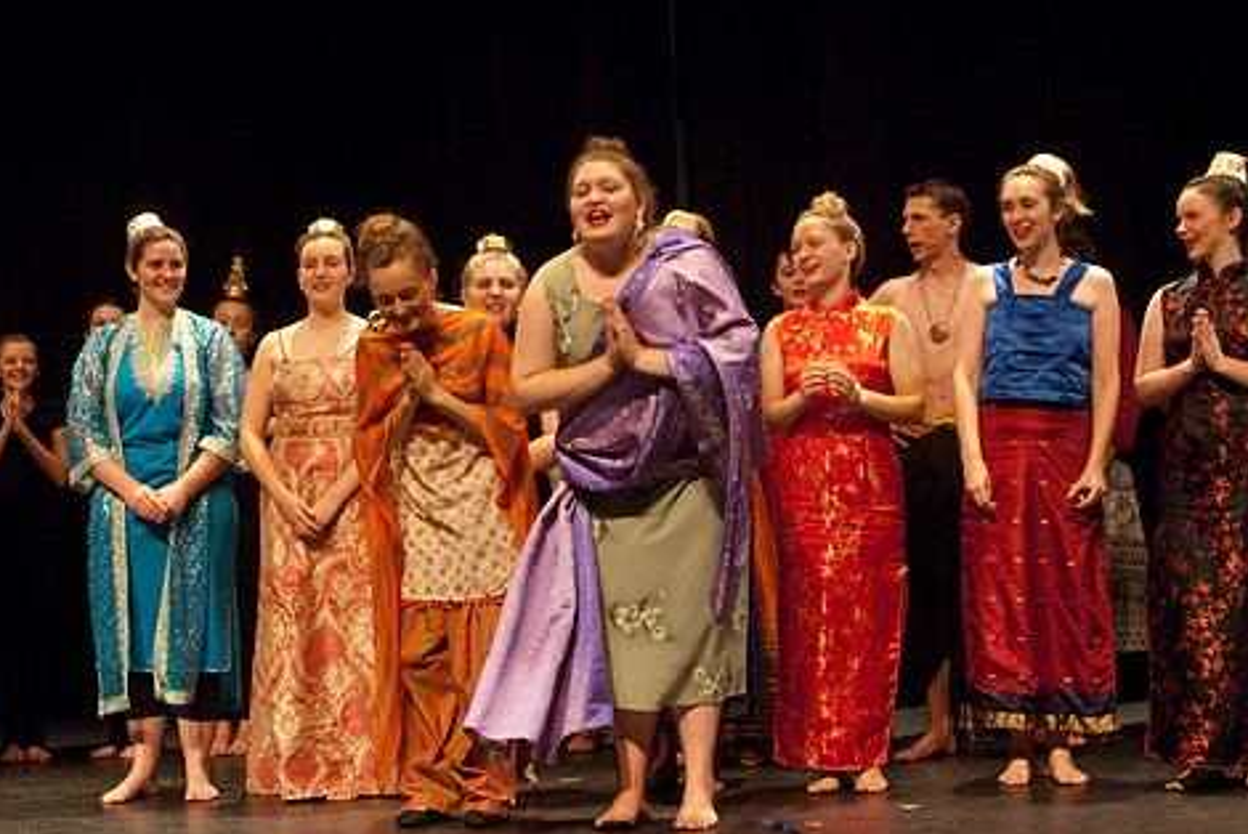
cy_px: 444
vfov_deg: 21.6
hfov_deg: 31.9
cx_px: 619
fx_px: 2185
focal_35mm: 63
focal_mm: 34
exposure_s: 1/125
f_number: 2.8
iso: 1000
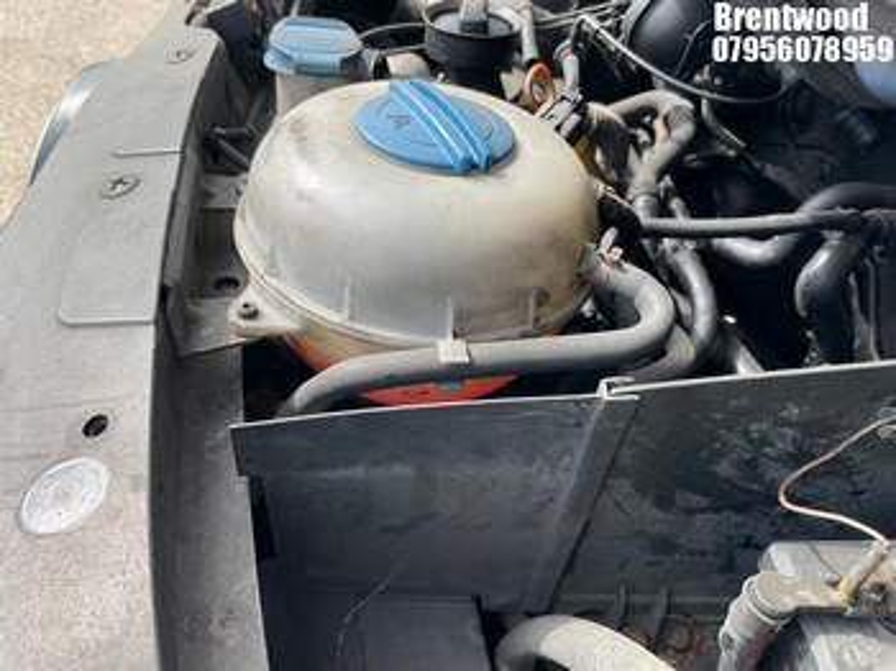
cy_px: 336
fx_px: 673
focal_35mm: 26
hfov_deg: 67.3
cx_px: 448
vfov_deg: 53.0
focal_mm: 4.2
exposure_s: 1/600
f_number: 1.6
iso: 32
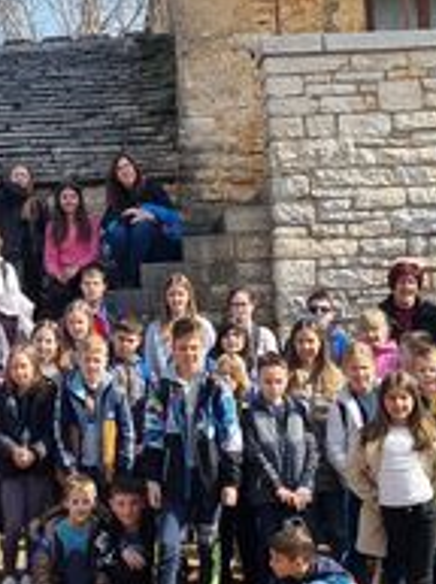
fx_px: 1365
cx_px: 97
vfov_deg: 24.1
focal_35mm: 81
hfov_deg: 18.0
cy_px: 215
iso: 50
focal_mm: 5.4
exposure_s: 1/1736
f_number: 1.8
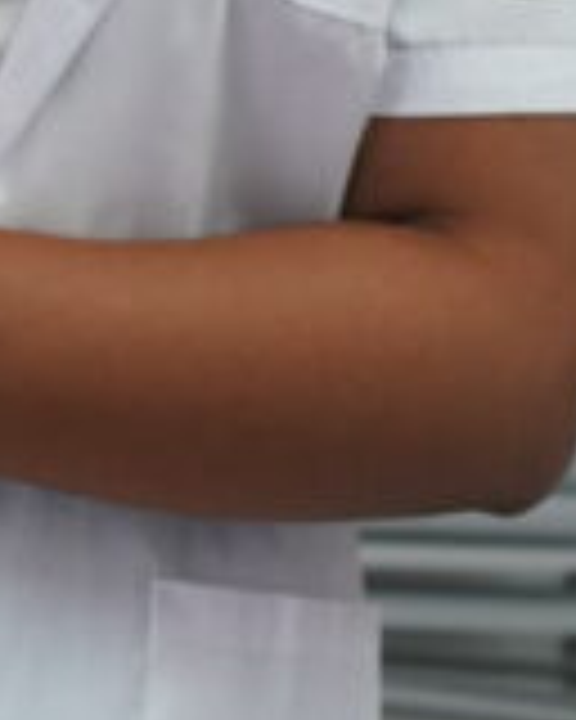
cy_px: -637
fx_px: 4475
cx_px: -14
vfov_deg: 8.8
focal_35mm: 210
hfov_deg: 7.3
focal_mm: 35
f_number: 2
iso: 2000
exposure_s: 1/320
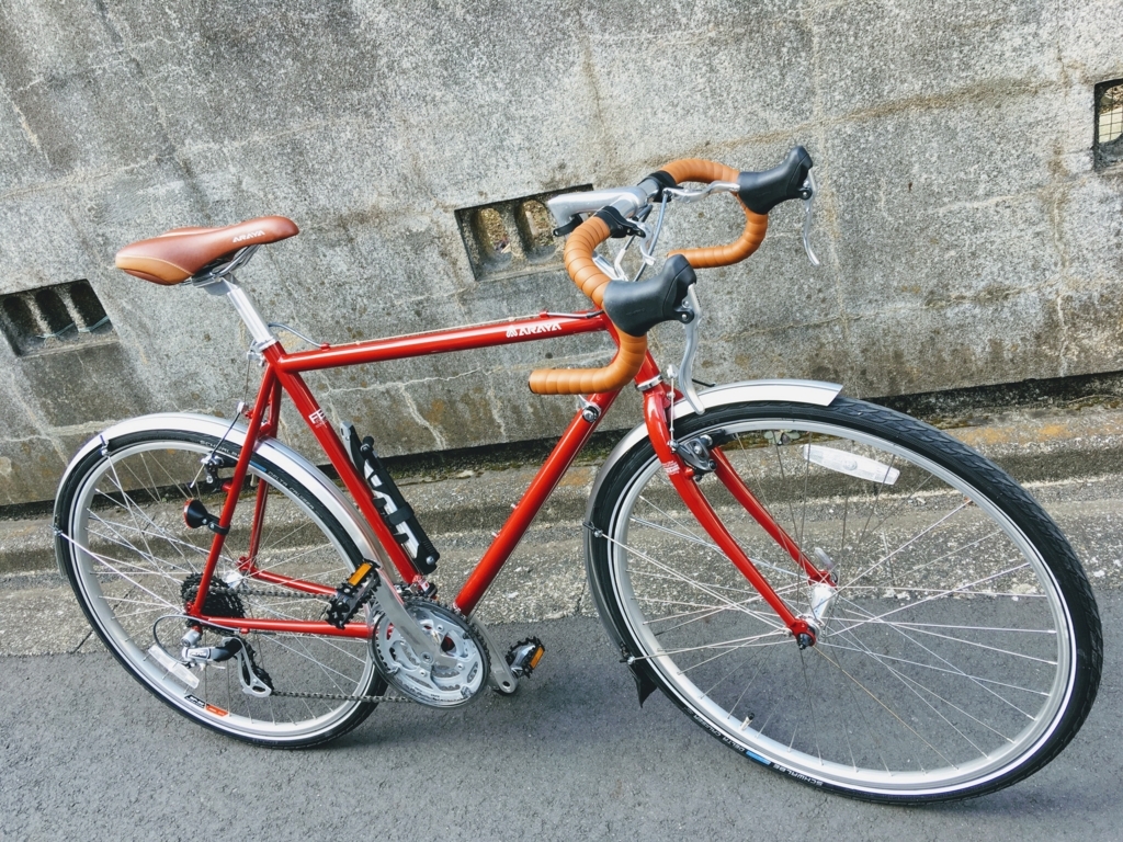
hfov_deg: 61.7
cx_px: 562
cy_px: 421
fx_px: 941
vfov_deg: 48.2
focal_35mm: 29
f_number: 2.2
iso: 25
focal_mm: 4.15
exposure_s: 1/60
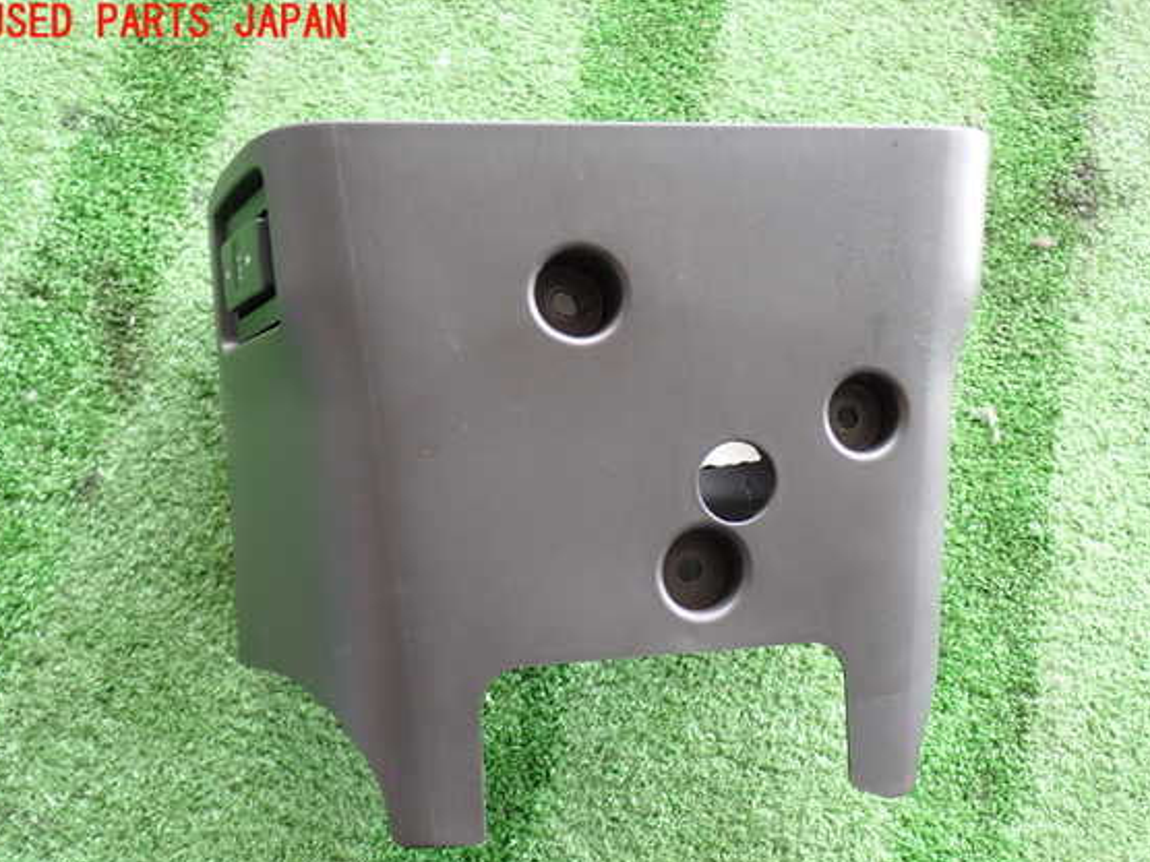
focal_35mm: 41
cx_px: 592
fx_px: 1362
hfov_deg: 45.8
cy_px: 463
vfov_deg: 35.1
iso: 200
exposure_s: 1/40
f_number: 2.7
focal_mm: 6.83
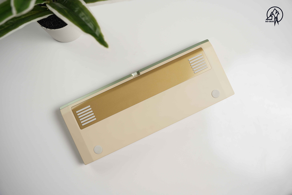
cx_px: 146
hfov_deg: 51.4
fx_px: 303
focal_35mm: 37
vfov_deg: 35.6
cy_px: 98
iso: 125
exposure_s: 1/100
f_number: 5
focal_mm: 37.4
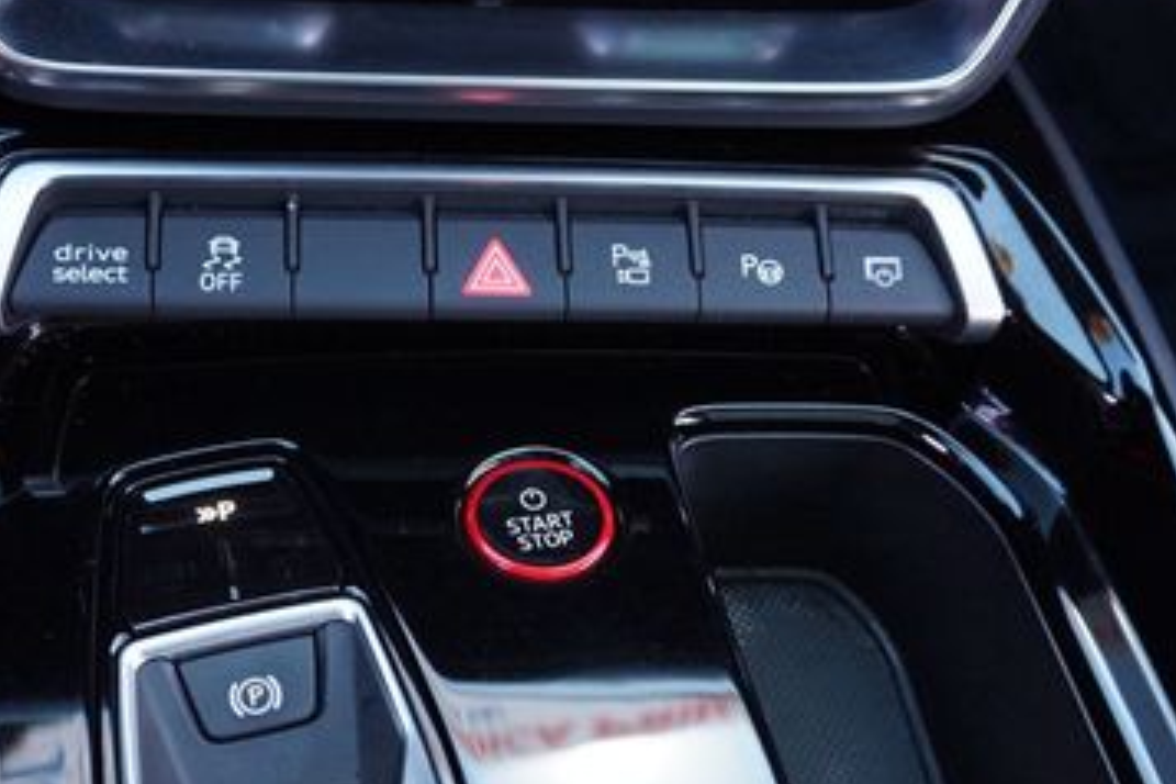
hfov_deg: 45.2
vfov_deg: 30.6
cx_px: 461
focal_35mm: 43
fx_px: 1405
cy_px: 603
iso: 1250
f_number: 4
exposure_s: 1/60
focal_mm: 16
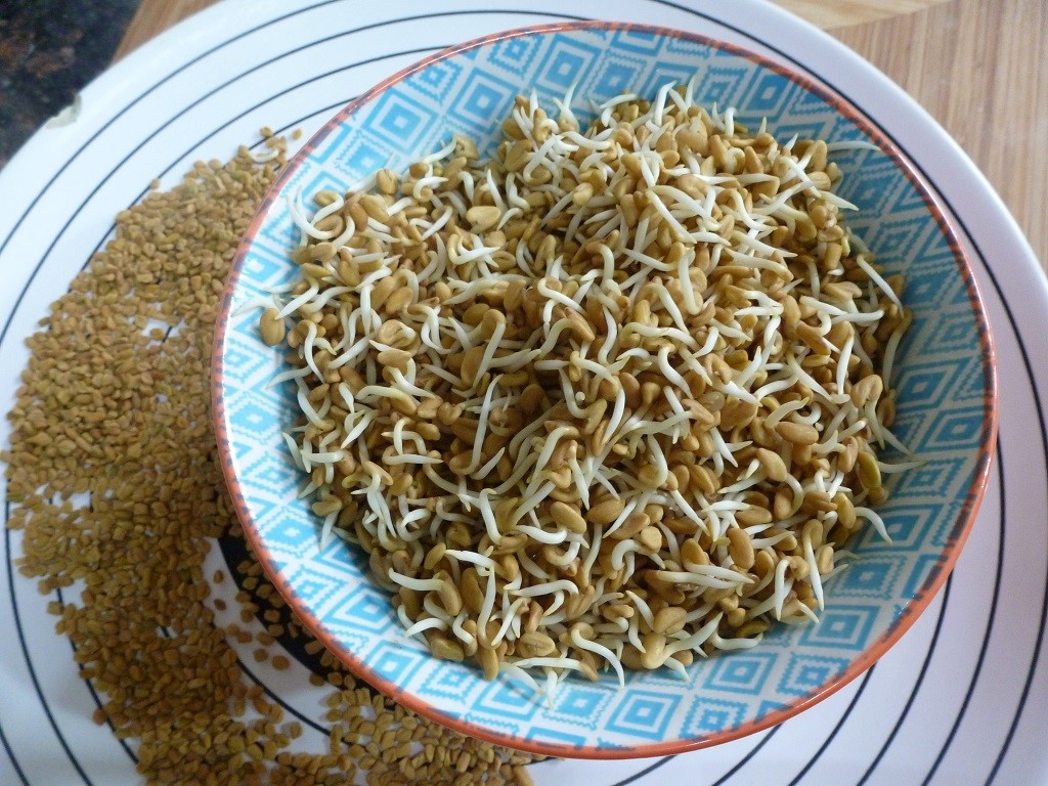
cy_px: 393
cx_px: 524
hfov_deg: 71.6
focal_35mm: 24
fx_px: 727
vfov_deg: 56.8
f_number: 3.3
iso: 400
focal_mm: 4.3
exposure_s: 1/15
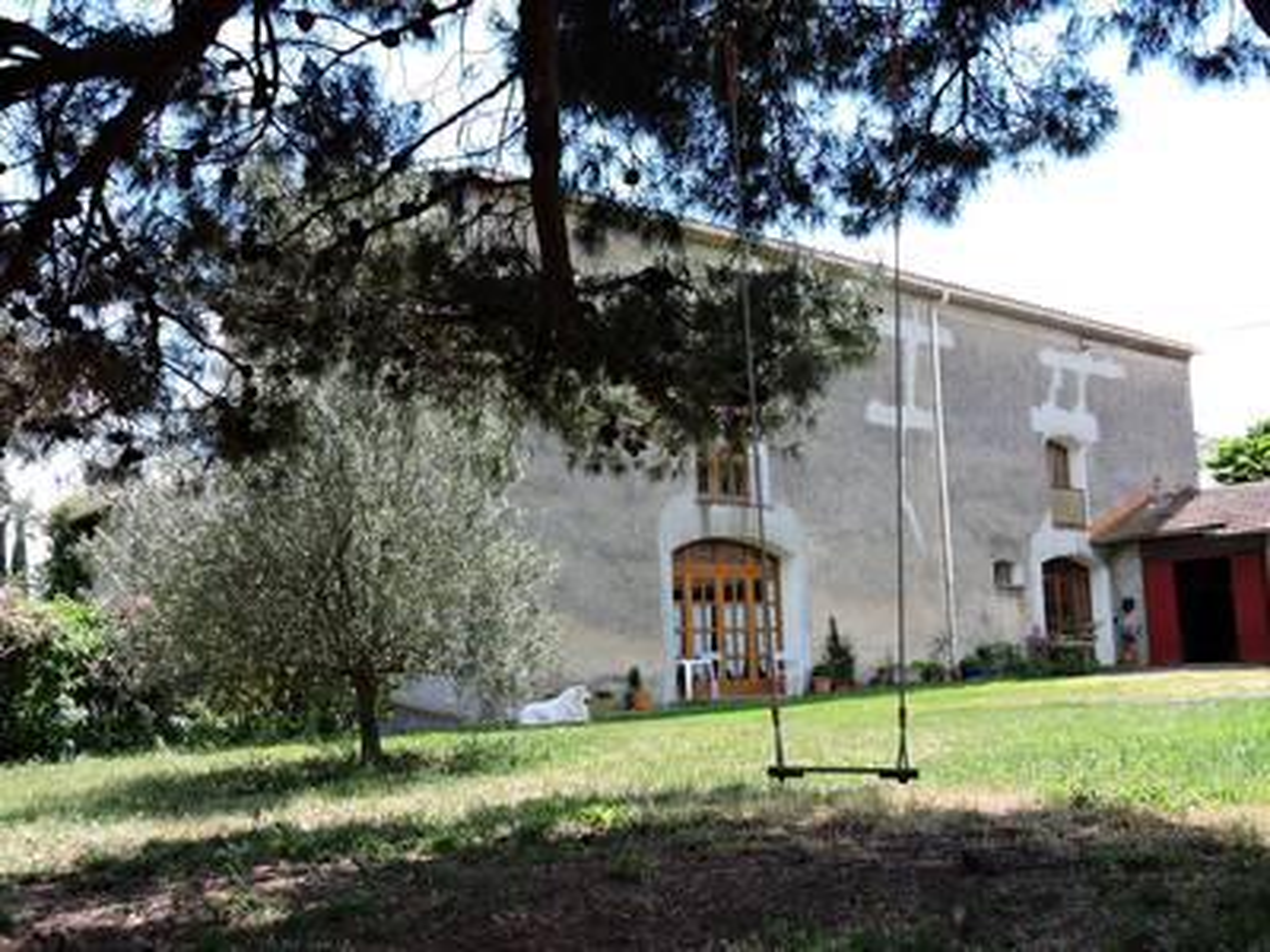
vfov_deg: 40.7
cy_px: 476
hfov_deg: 52.6
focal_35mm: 35
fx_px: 1284
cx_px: 635
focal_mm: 6.3
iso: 100
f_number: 3.8
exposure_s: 1/250
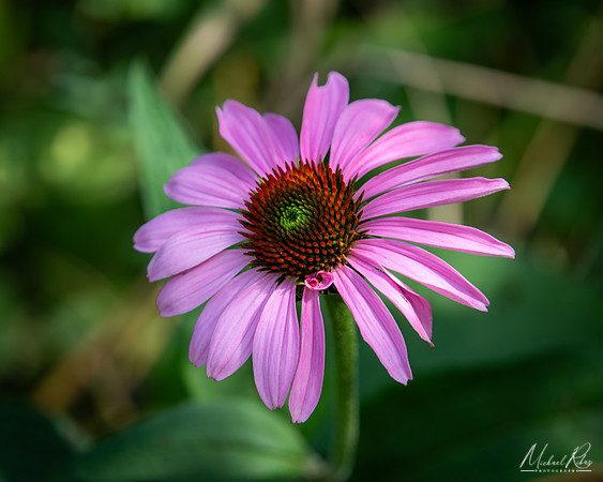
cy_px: 258
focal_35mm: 485
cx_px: 302
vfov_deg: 3.2
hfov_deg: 4.0
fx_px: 8654
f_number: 6.3
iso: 200
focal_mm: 400
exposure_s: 1/125
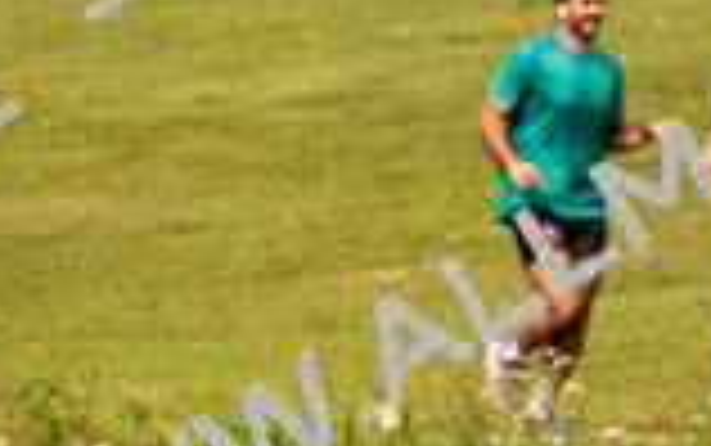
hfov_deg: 0.6
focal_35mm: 3366
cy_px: 637
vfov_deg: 0.4
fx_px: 65270
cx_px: 490
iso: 320
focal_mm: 600
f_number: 6.3
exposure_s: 1/2000
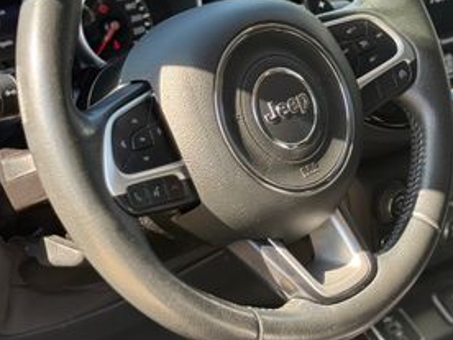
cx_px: 356
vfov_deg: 18.0
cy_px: 140
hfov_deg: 23.5
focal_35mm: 82
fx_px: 1073
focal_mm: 6.76
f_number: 1.78
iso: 100
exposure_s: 1/242
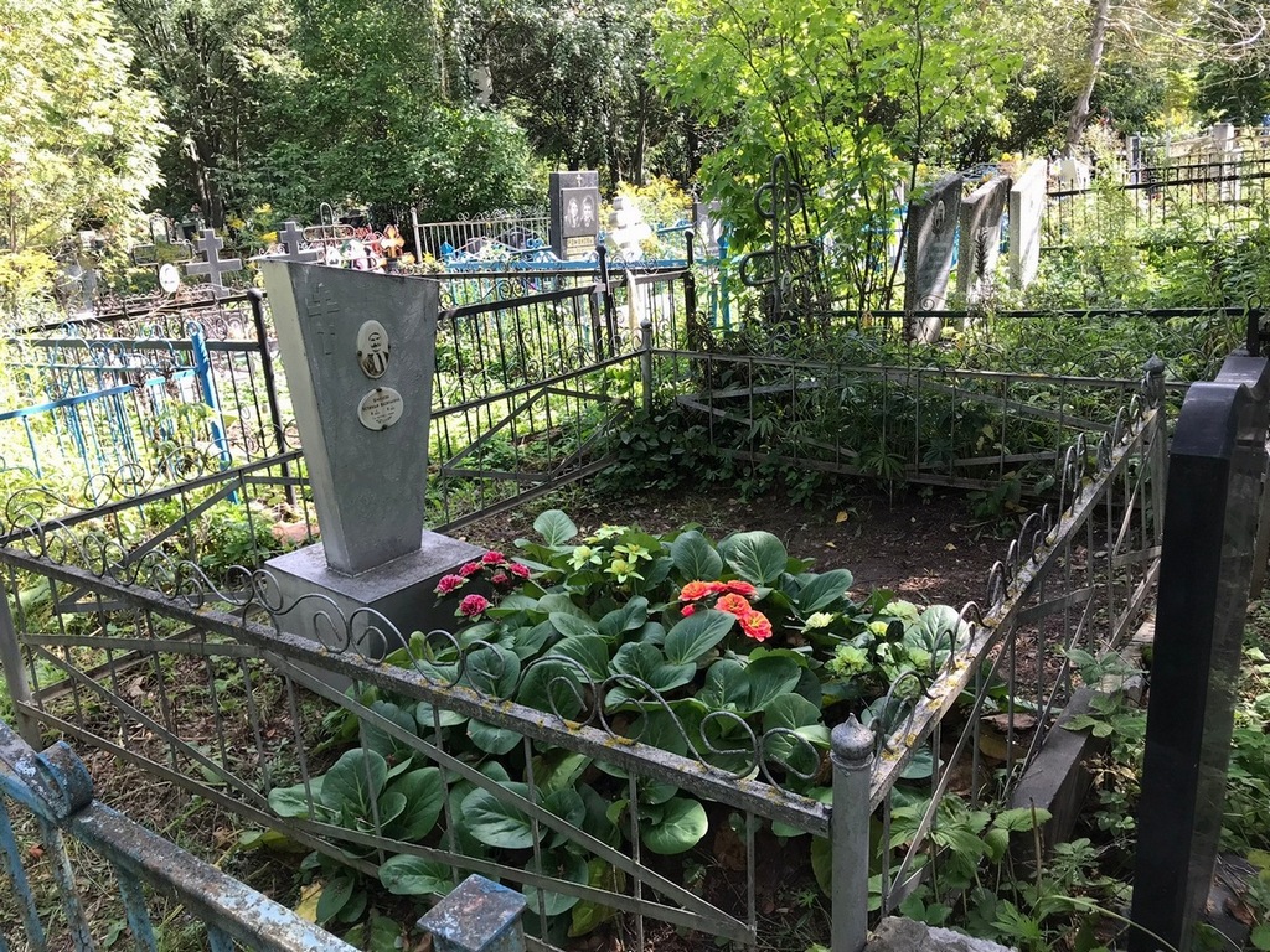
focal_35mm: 28
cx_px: 635
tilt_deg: -15.1
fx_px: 1027
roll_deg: +3.2
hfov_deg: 63.4
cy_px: 476
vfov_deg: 49.7
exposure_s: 1/178
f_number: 1.8
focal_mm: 3.99
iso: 20
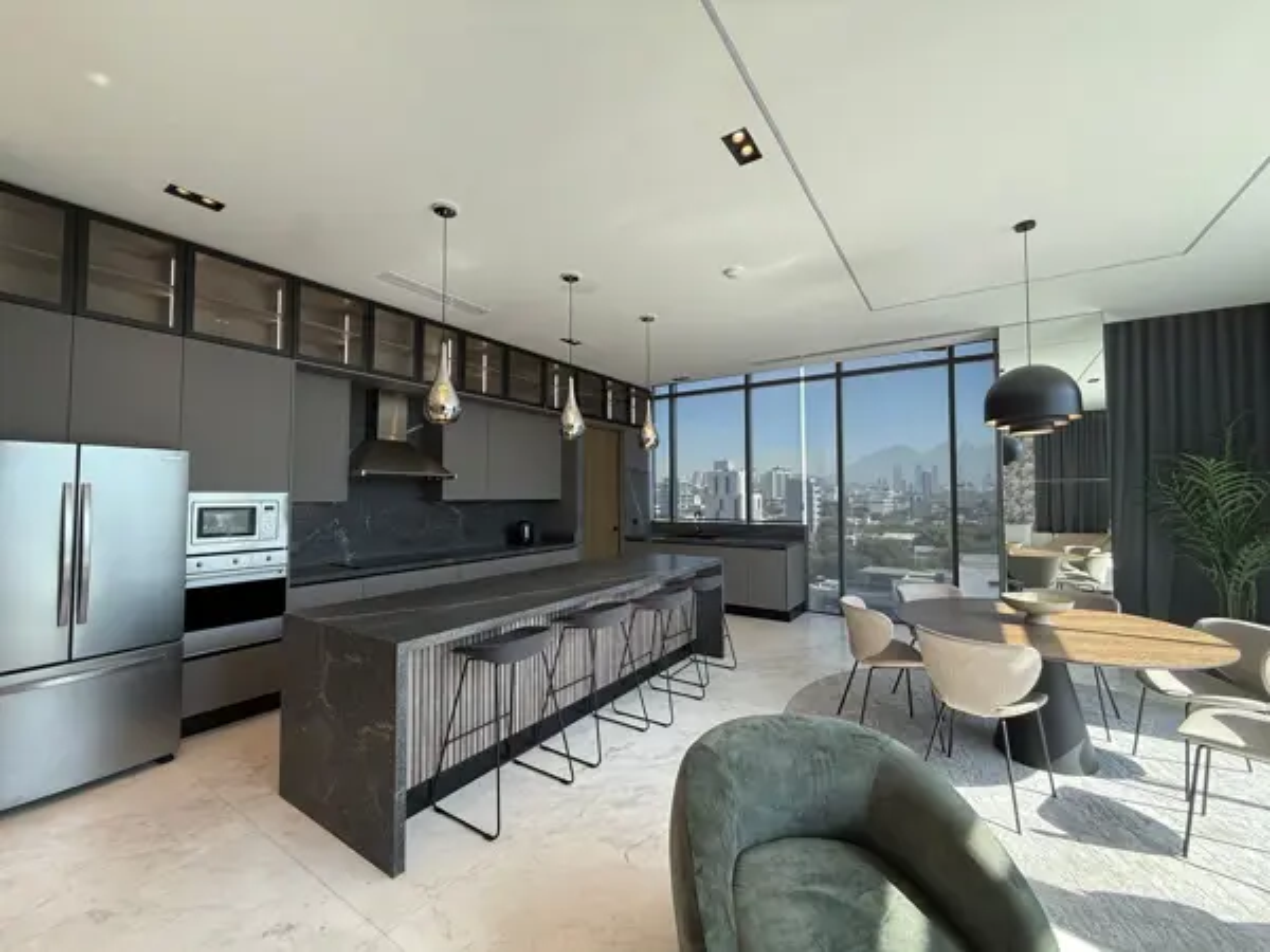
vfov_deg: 85.7
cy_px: 476
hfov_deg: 102.1
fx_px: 514
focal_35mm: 14
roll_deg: -0.4
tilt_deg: +2.7
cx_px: 635
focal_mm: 2.22
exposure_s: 1/120
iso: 64
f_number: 2.2
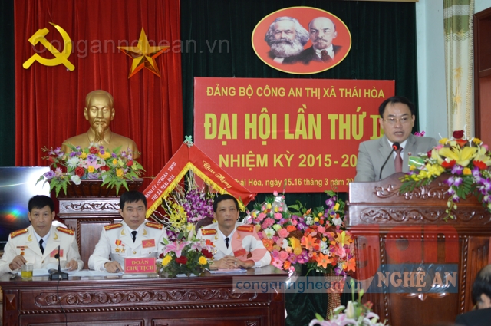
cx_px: 246
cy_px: 163
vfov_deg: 22.6
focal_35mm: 60
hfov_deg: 33.4
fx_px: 817
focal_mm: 40
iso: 450
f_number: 2.8
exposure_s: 1/60
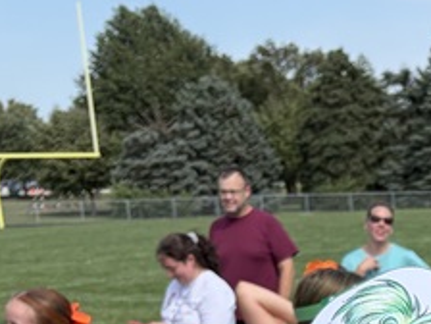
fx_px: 1482
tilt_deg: -16.3
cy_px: 617
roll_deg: +0.8
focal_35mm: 119
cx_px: 596
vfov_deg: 11.4
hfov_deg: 15.6
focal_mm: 5.96
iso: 50
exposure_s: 1/2283
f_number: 1.6
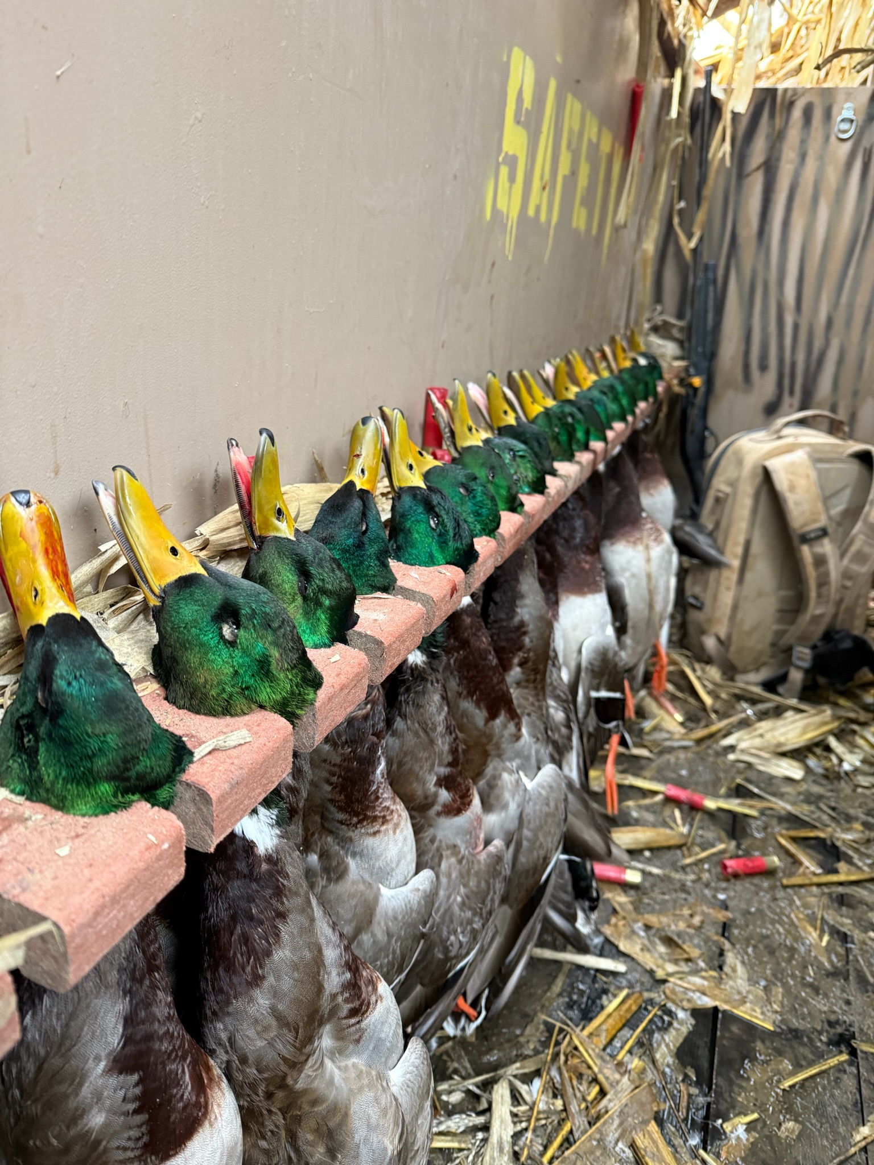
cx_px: 437
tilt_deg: -22.1
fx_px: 808
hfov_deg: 56.8
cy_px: 582
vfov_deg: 71.6
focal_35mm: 24
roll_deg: -6.2
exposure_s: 1/60
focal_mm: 6.76
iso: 400
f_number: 1.78
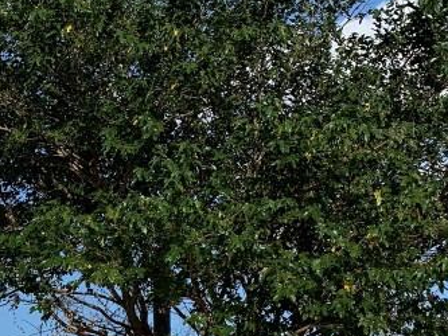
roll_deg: +0.2
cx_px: -67
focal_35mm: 80
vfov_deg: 17.8
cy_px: 375
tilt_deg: +7.5
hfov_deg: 22.7
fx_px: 1036
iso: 25
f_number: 1.8
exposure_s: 1/2915
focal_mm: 4.25
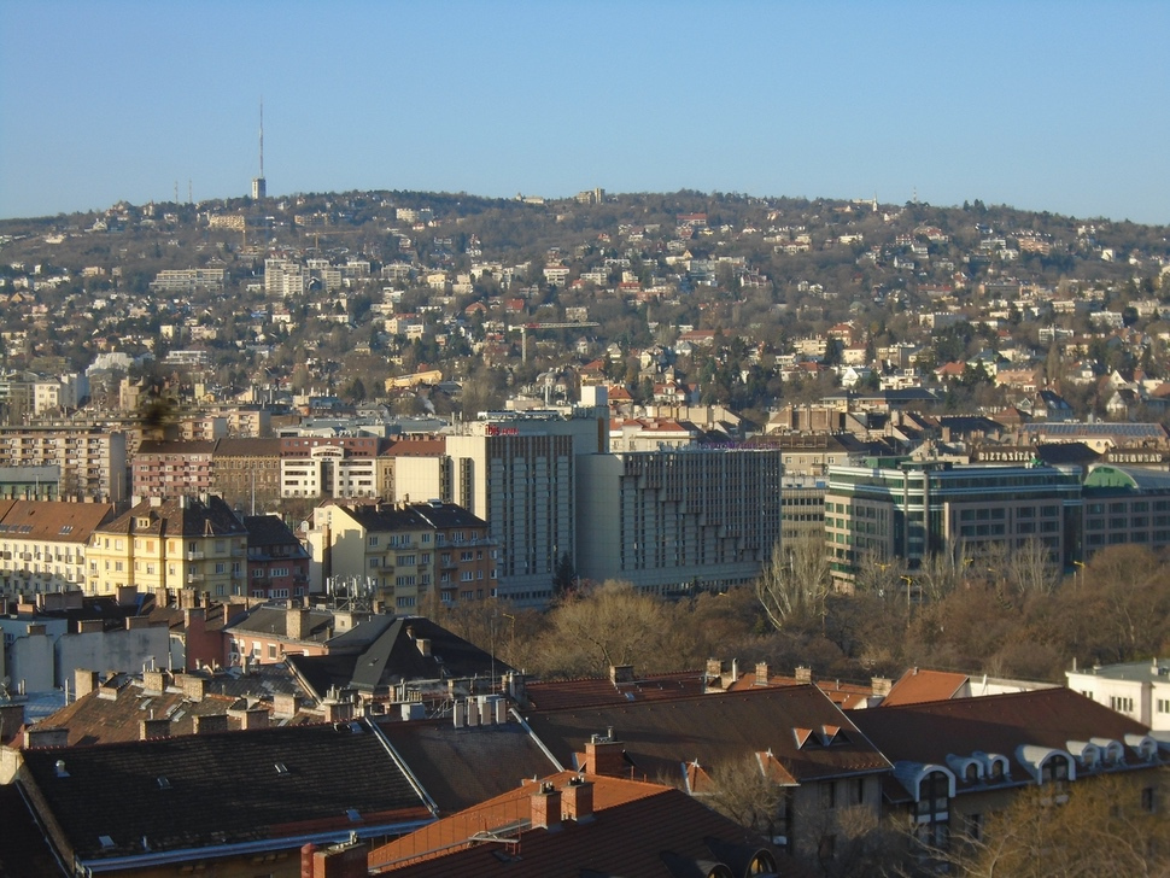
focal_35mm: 79
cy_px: 439
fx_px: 2671
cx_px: 585
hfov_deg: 24.7
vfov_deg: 18.7
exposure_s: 1/320
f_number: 6.1
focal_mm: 14
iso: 100
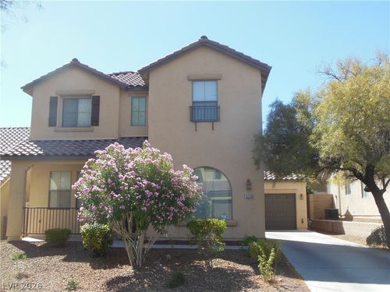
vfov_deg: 37.7
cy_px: 146
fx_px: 428
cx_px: 195
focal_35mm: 38
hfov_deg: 49.0
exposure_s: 1/640
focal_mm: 6.8
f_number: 3.6
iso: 125
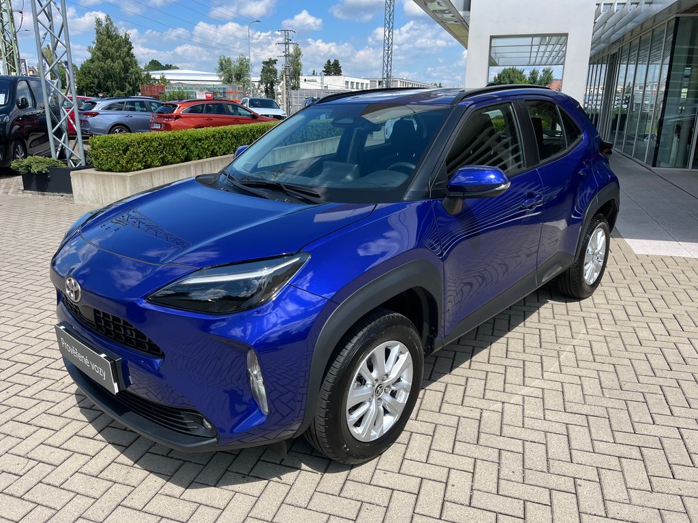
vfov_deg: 53.1
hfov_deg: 67.3
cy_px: 262
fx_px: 524
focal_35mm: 26
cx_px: 349
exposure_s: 1/2358
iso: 50
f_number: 1.6
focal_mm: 5.1
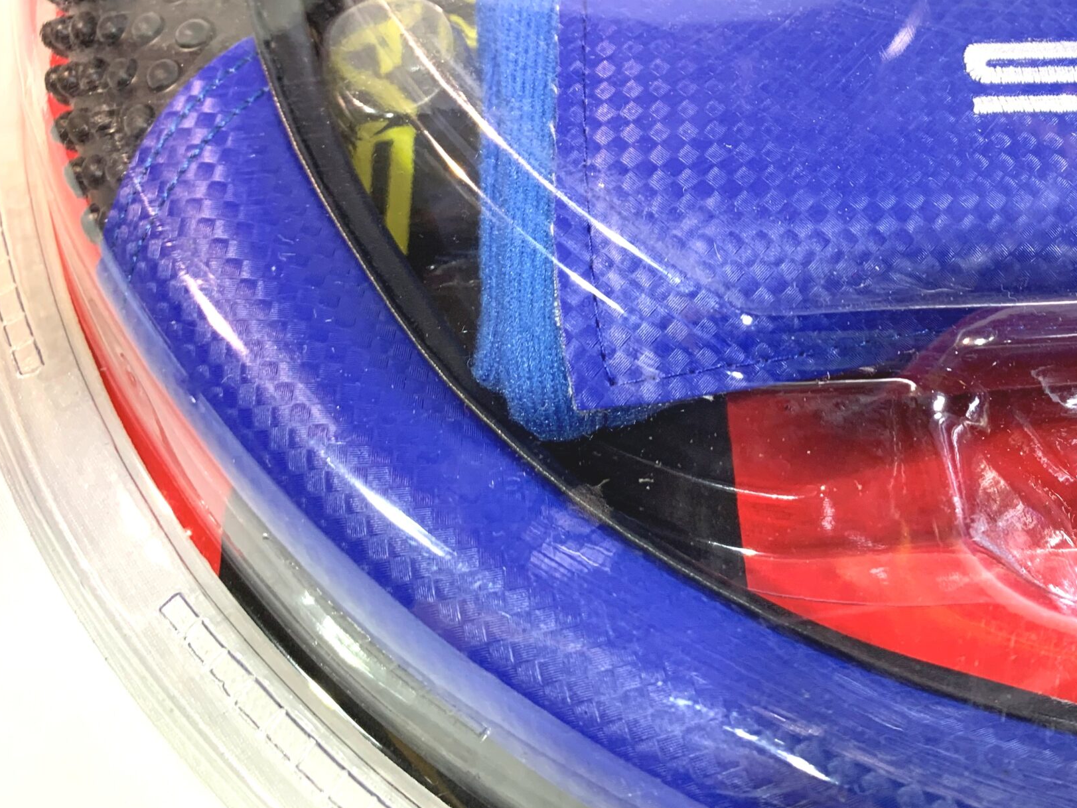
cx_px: 810
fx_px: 1276
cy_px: 191
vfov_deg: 34.3
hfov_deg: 44.2
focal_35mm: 41
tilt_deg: -46.1
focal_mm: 4.25
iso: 64
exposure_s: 1/100
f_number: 1.8
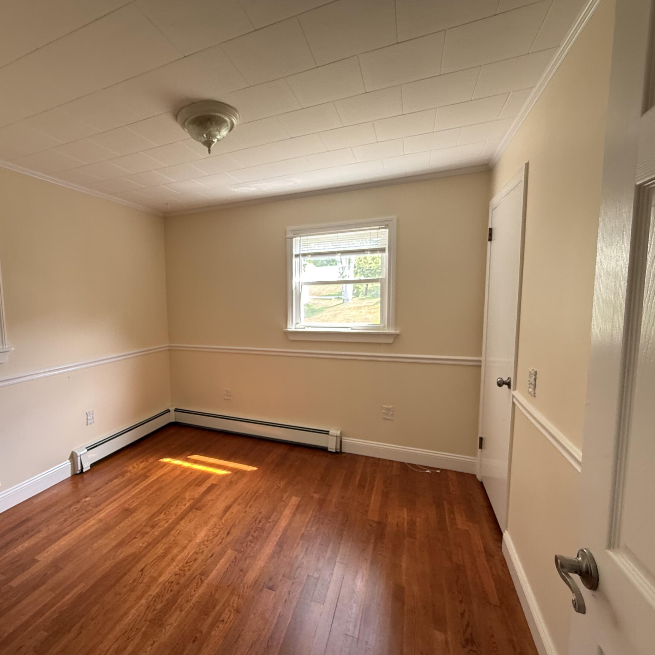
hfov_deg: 82.0
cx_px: 235
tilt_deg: -4.3
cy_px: 331
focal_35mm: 17
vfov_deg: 84.0
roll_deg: +1.7
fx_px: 364
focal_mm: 2.22
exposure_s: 1/60
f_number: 2.2
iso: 320
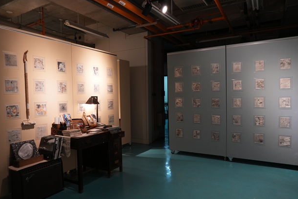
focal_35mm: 25
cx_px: 149
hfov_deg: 71.5
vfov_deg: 51.3
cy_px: 102
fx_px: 207
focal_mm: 24
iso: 800
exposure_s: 1/50
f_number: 4.5
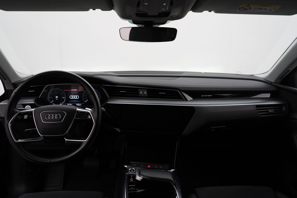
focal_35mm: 28
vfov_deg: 46.4
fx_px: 231
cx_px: 148
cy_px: 99
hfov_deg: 65.5
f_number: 3.5
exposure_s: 1/160
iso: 2500
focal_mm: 28
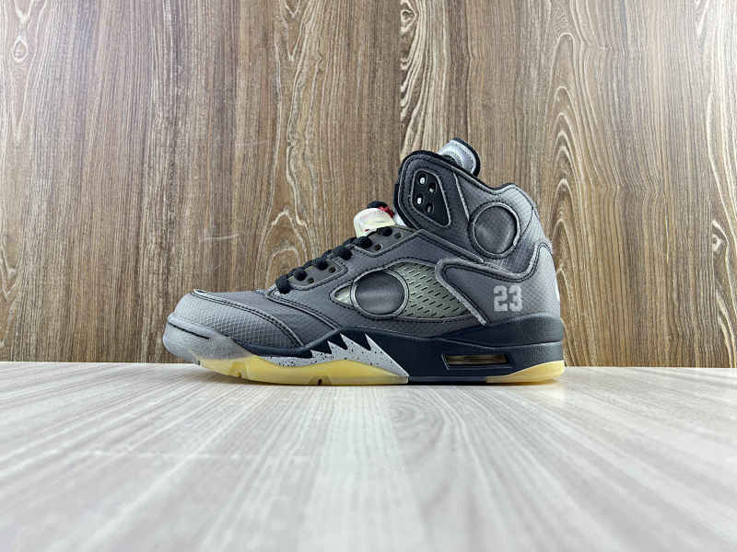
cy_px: 276
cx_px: 368
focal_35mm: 26
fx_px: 554
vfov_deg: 53.1
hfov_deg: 67.3
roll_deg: -0.4
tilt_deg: +3.0
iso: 40
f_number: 1.5
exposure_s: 1/100
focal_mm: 5.7
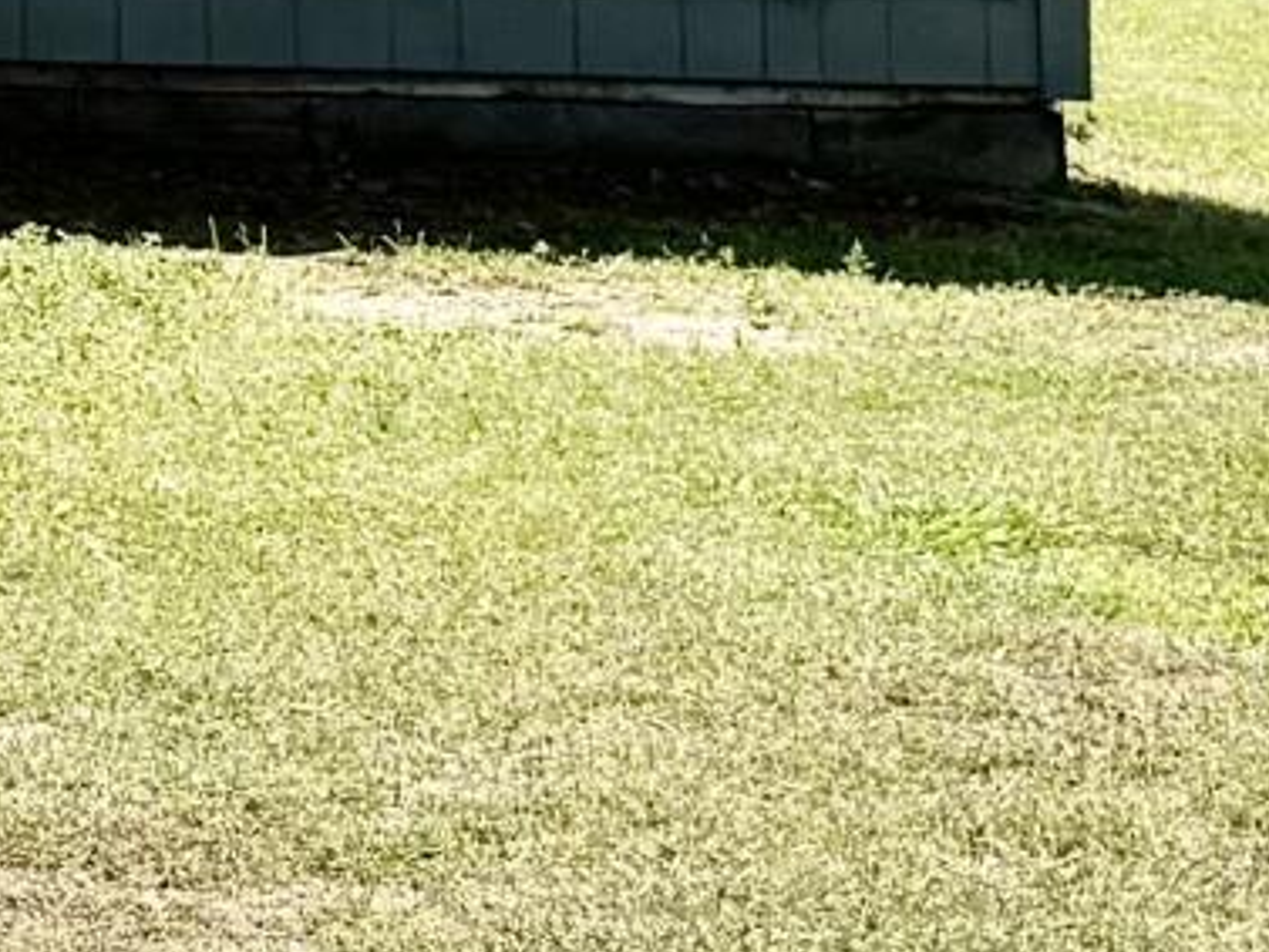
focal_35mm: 191
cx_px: -1592
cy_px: -891
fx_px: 7004
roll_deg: -0.6
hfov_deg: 9.4
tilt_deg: +7.2
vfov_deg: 7.5
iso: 80
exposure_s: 1/3021
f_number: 1.78
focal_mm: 6.76
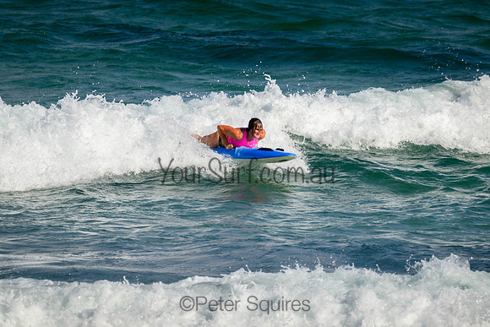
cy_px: 164
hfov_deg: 2.5
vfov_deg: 1.7
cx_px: 253
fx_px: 11249
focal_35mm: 826
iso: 640
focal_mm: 800
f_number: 11
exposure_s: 1/2000
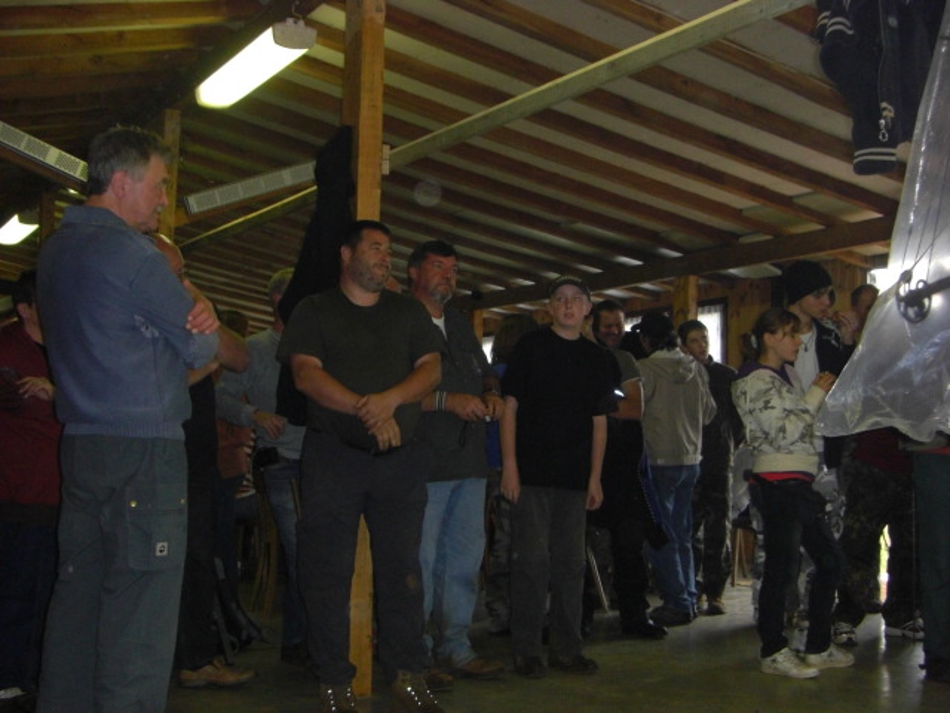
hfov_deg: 40.4
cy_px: 356
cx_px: 475
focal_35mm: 47
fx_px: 1290
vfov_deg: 30.9
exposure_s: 1/60
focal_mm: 7.9
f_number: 3.6
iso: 200
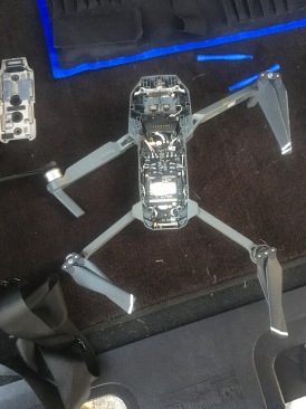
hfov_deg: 48.2
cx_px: 153
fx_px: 342
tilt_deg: -79.2
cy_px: 204
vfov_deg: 61.7
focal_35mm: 29
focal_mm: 4.15
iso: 320
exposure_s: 1/15
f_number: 2.2
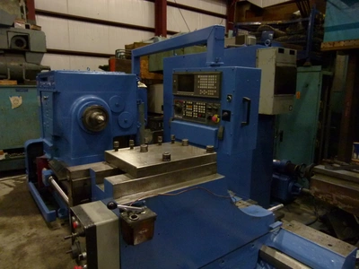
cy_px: 134
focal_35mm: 25
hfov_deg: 69.4
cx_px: 180
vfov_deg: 54.9
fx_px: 259
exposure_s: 1/25
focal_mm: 4.5
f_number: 2.8
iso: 400
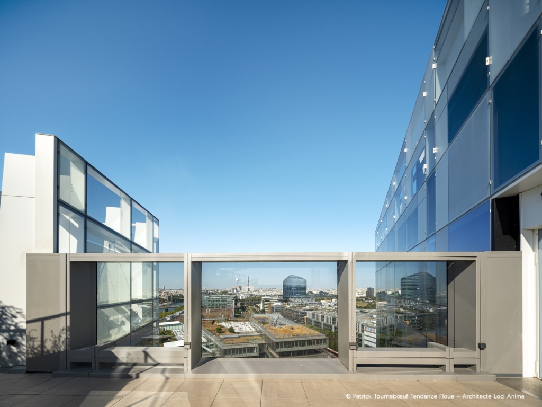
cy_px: 204
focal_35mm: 13
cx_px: 271
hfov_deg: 106.2
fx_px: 204
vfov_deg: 89.9
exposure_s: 1/250
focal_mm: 17
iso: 100
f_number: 11
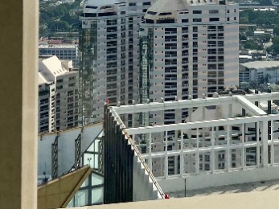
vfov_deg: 18.0
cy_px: -80
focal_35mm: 75
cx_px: 266
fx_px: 604
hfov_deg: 25.0
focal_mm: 4.25
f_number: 1.8
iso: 32
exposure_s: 1/7194
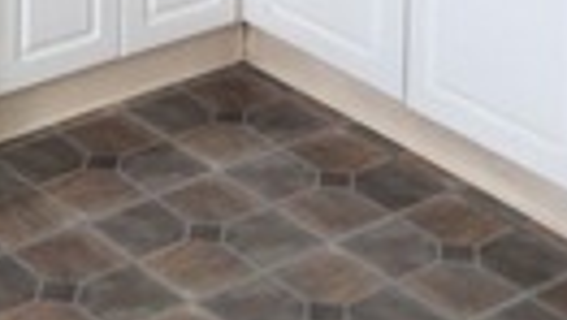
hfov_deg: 18.4
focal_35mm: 116
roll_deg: -1.5
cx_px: 208
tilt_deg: -5.8
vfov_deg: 9.1
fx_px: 1746
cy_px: -528
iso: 64
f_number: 2.2
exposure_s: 1/120
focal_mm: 4.15
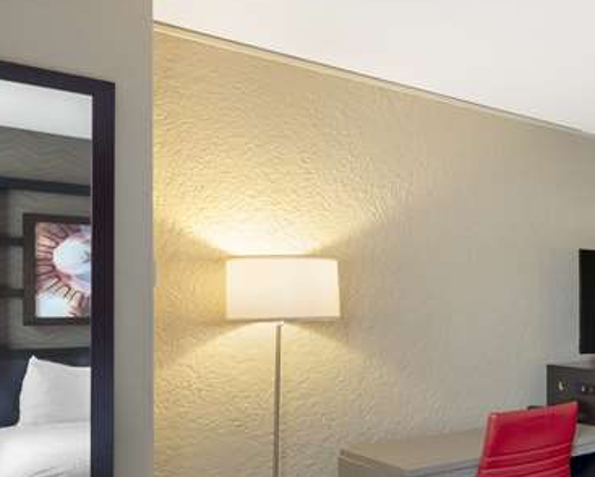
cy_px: 322
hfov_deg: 34.9
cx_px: 789
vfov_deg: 42.7
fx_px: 599
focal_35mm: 34
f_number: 8
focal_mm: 13
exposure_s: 1/2
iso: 200
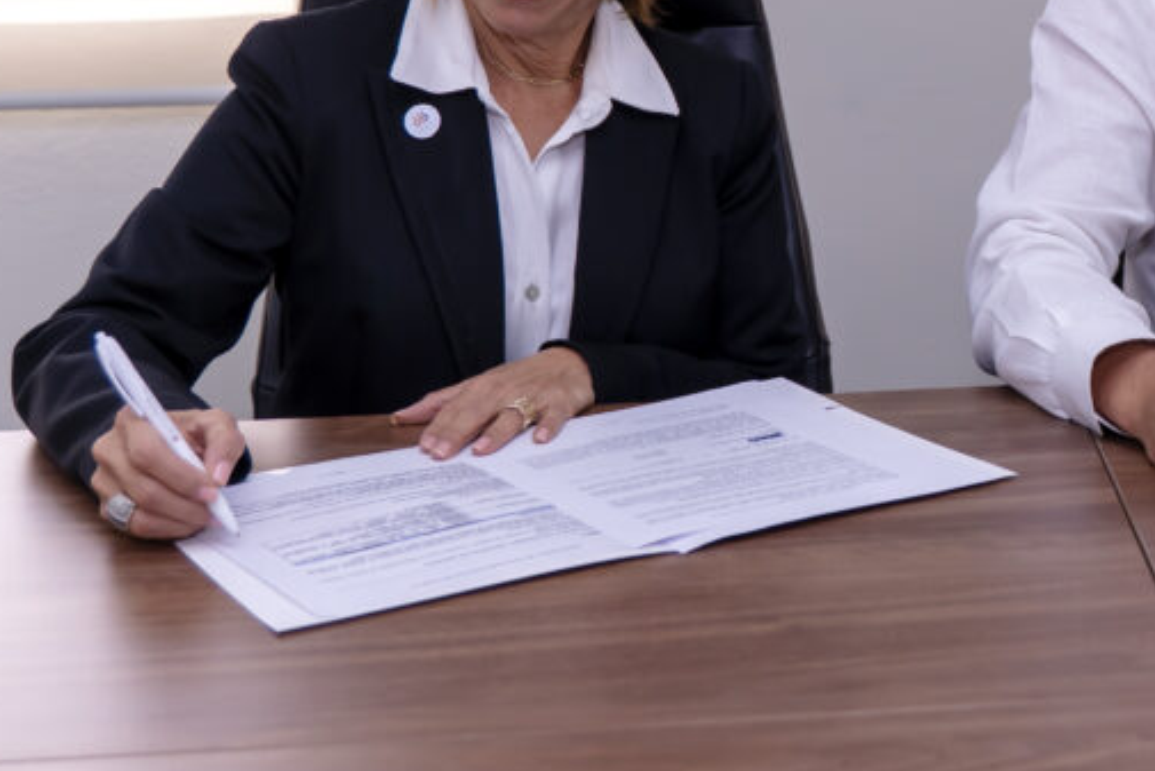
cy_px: 95
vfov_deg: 17.9
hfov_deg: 26.1
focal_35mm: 75
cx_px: 1045
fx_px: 2407
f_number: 2.8
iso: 400
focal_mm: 25
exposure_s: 1/320
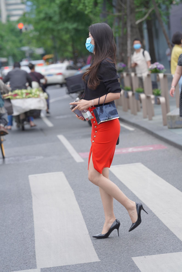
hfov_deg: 10.2
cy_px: 136
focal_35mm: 135
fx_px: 1024
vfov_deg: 15.2
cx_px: 91
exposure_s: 1/500
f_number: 4.5
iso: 500
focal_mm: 135
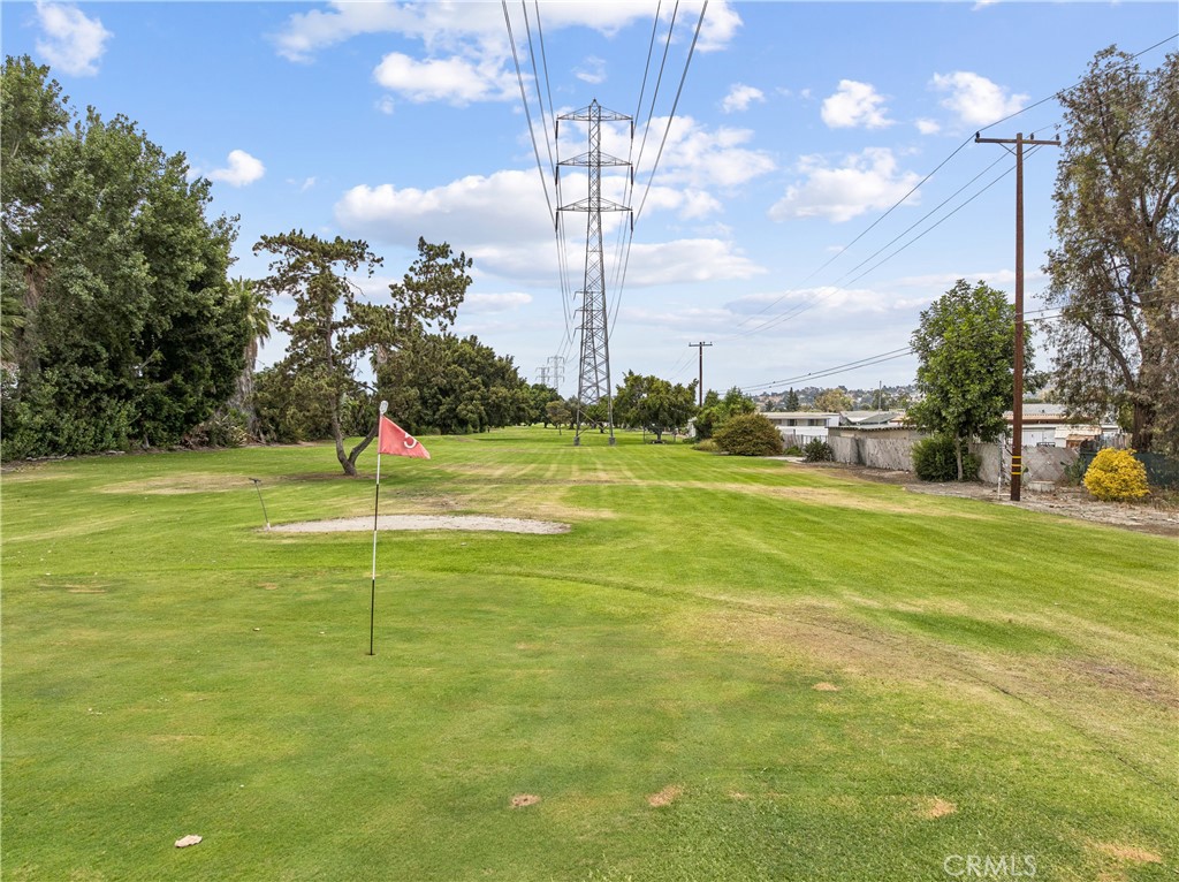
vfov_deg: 56.7
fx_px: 817
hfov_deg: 71.6
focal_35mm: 24
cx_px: 590
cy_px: 441
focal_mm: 12.3
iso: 110
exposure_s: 1/80
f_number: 2.8
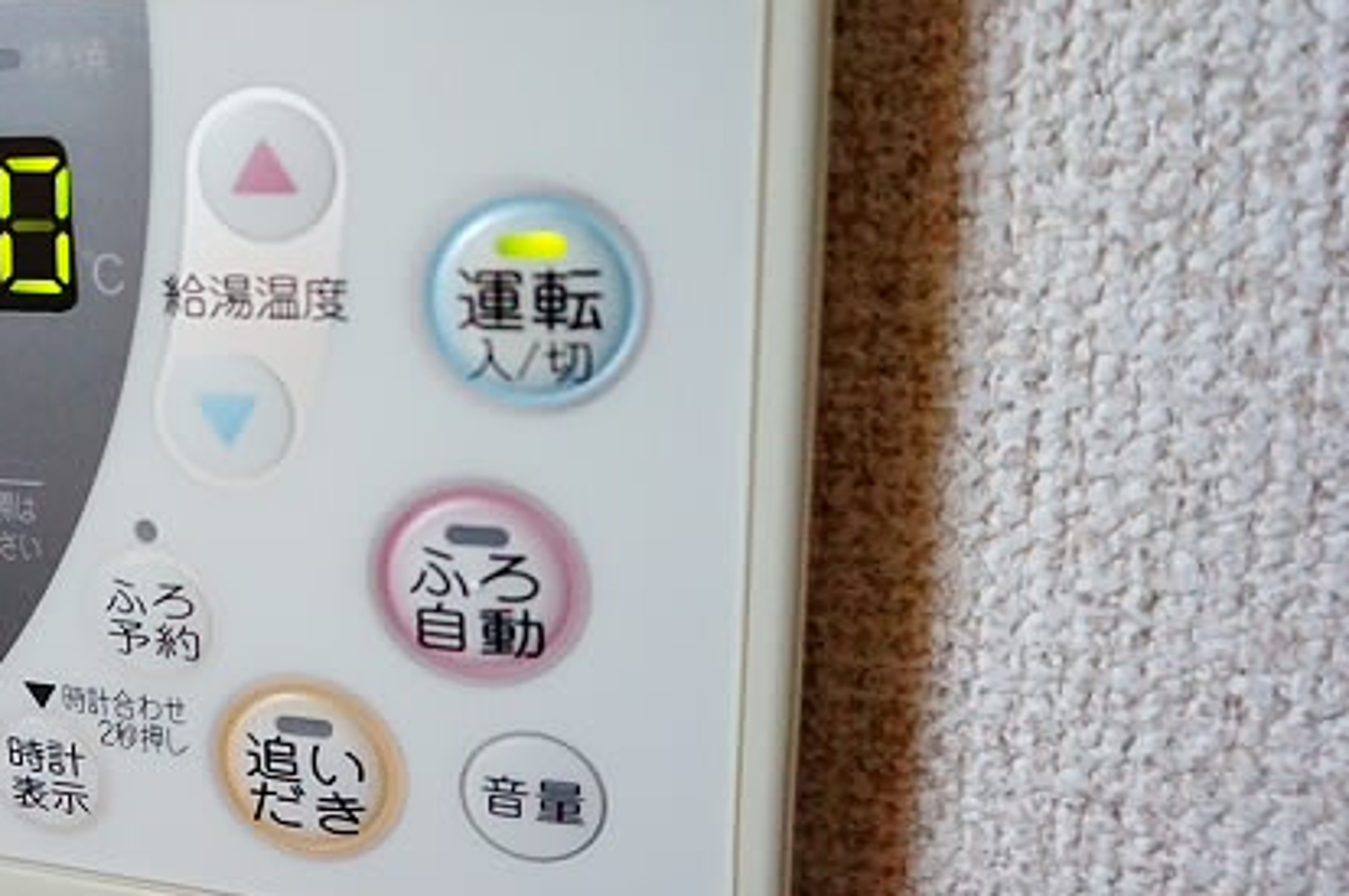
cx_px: 184
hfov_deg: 43.2
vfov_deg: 31.8
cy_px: 411
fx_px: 1572
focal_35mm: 42
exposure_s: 1/80
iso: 3200
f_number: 3.5
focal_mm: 16
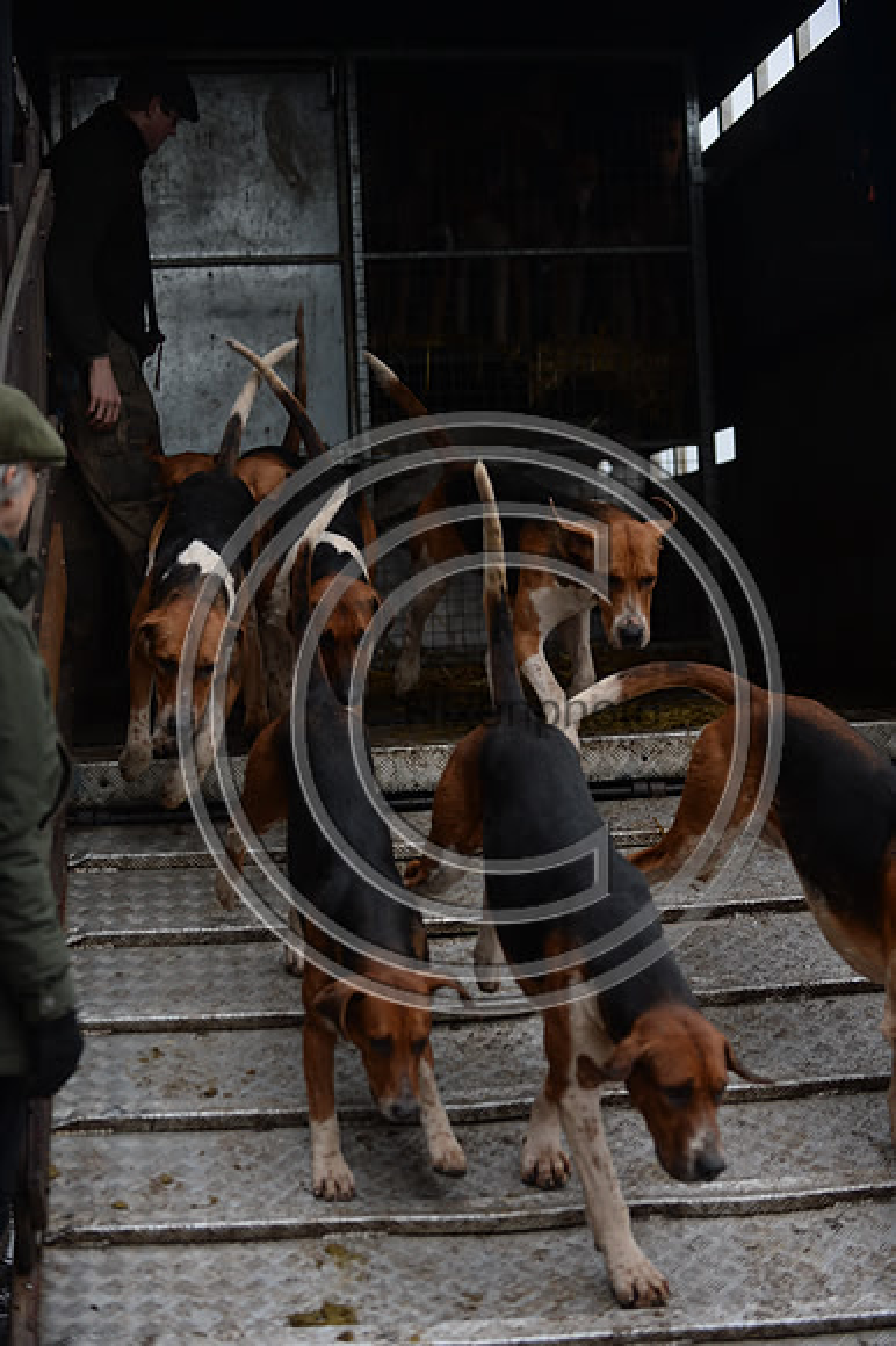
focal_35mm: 70
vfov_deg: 28.9
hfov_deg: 19.4
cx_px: 448
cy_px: 673
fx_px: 2616
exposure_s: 1/800
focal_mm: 70
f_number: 2.8
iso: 1600
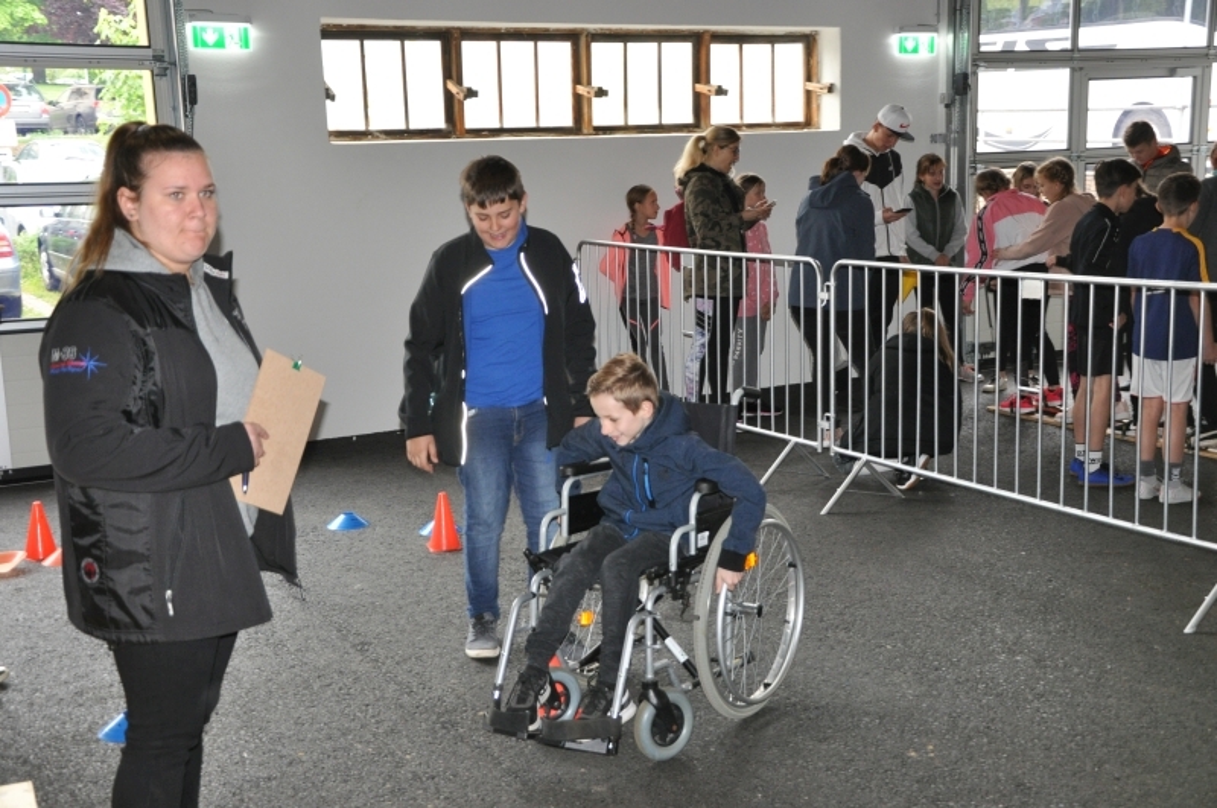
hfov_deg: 43.7
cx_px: 608
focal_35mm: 45
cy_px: 404
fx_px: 1519
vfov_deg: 29.8
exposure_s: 1/80
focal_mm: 30
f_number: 4.2
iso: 800
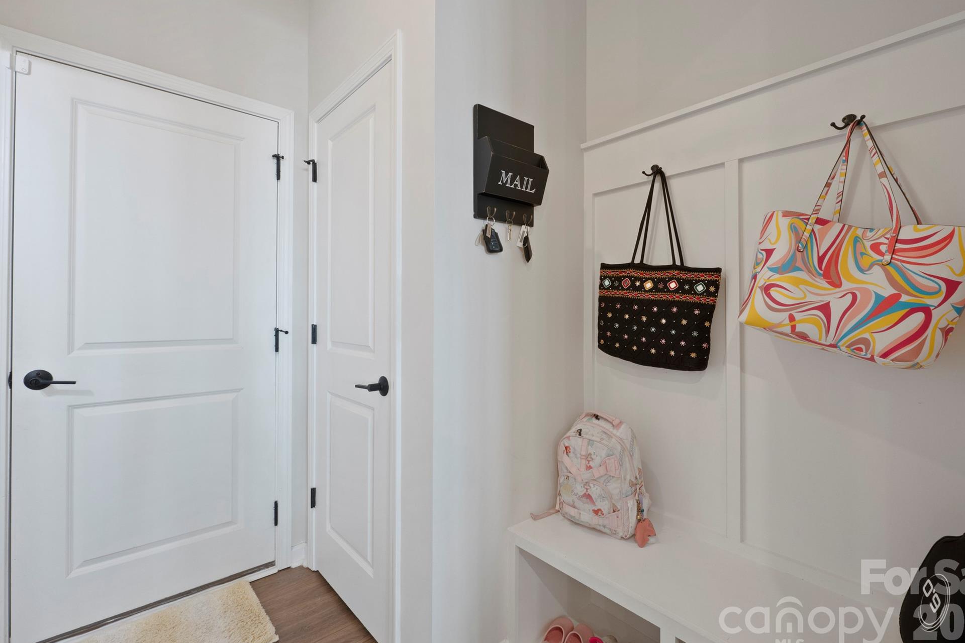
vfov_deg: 73.7
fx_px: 429
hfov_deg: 96.7
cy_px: 315
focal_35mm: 16
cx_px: 507
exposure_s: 1/1.25
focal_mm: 10
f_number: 8
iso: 400
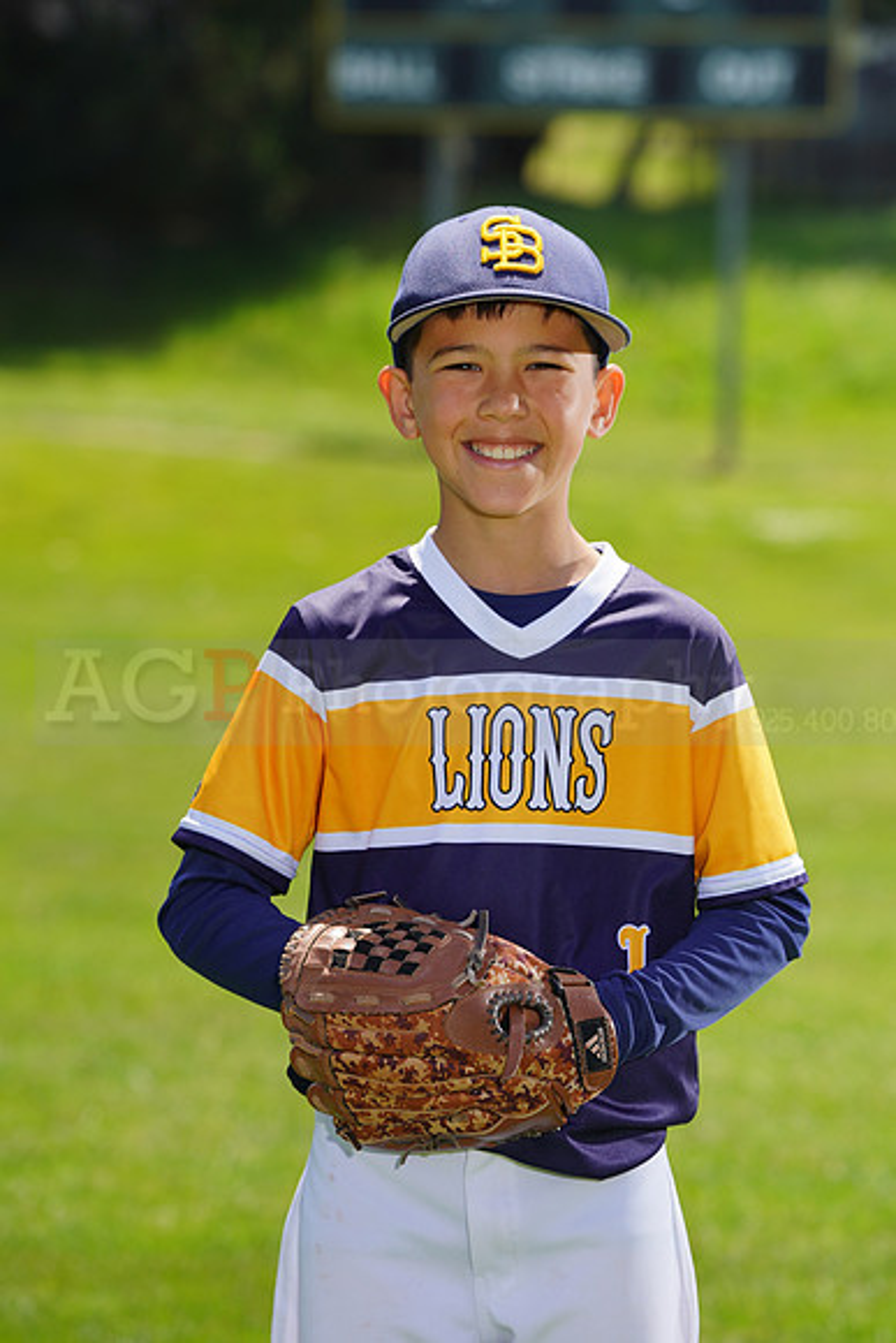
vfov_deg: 9.8
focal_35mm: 209
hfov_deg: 6.6
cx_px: 448
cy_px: 672
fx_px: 7797
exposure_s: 1/250
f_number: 8
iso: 100
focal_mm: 209
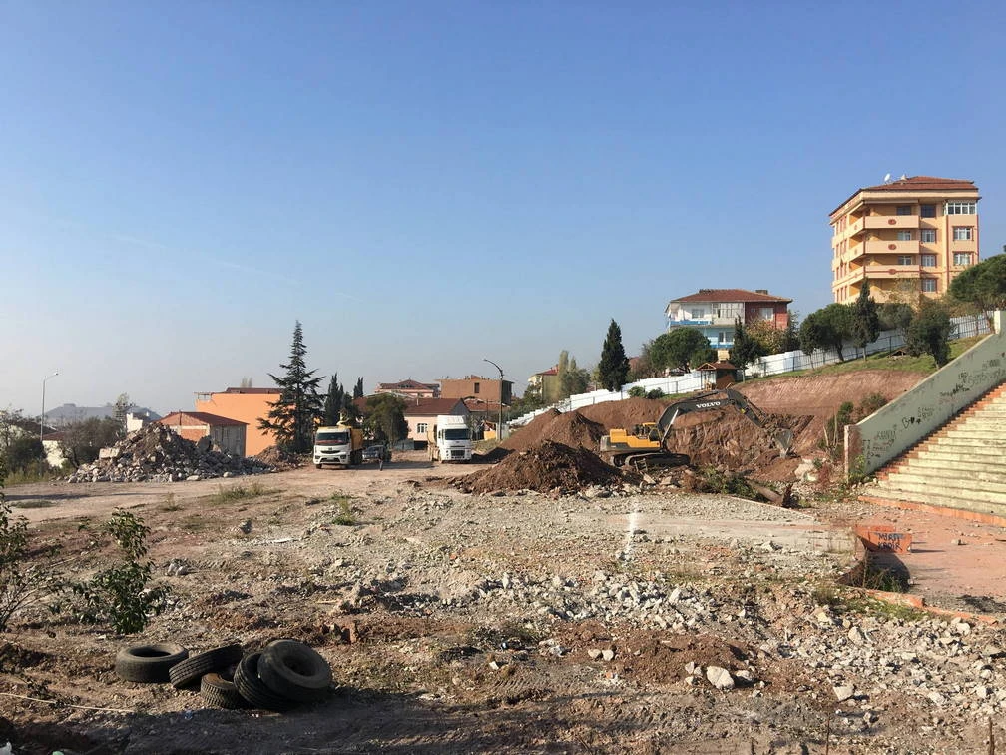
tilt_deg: +4.7
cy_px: 378
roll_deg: -0.8
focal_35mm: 29
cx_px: 503
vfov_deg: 48.2
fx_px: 843
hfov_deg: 61.7
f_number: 2.2
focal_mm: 4.15
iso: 25
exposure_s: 1/1304
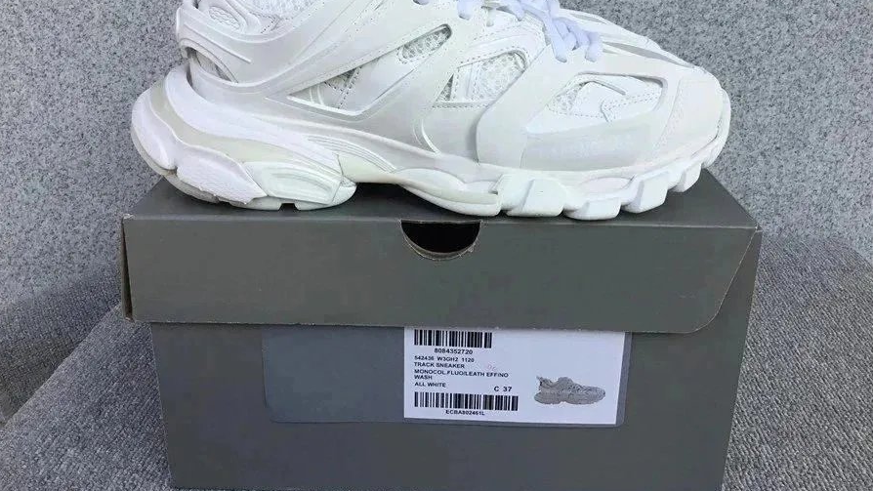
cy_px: 183
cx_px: 436
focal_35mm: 34
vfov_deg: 34.5
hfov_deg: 58.0
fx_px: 787
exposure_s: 1/994
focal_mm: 3.3
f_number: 2.4
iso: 25
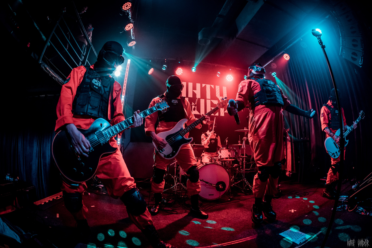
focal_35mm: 15
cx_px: 186
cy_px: 124
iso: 3200
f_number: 3.5
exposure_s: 1/320
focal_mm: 15
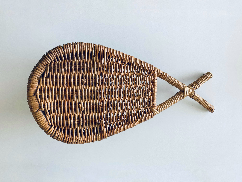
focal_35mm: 26
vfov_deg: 53.1
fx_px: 182
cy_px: 91
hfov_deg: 67.3
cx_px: 121
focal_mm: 4.25
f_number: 1.8
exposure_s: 1/122
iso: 50
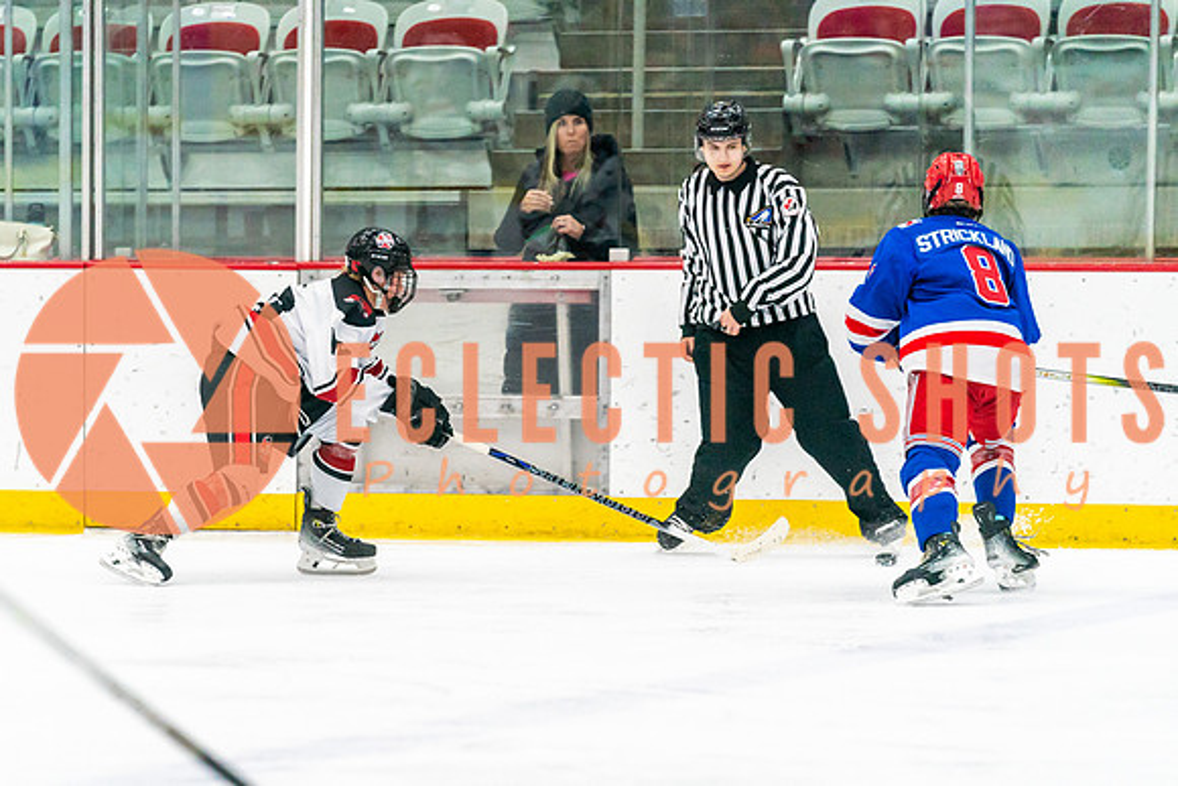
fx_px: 8154
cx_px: 464
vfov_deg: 5.5
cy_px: 457
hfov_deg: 8.3
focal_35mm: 249
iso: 3200
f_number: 2.8
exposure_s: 1/1000
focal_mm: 200
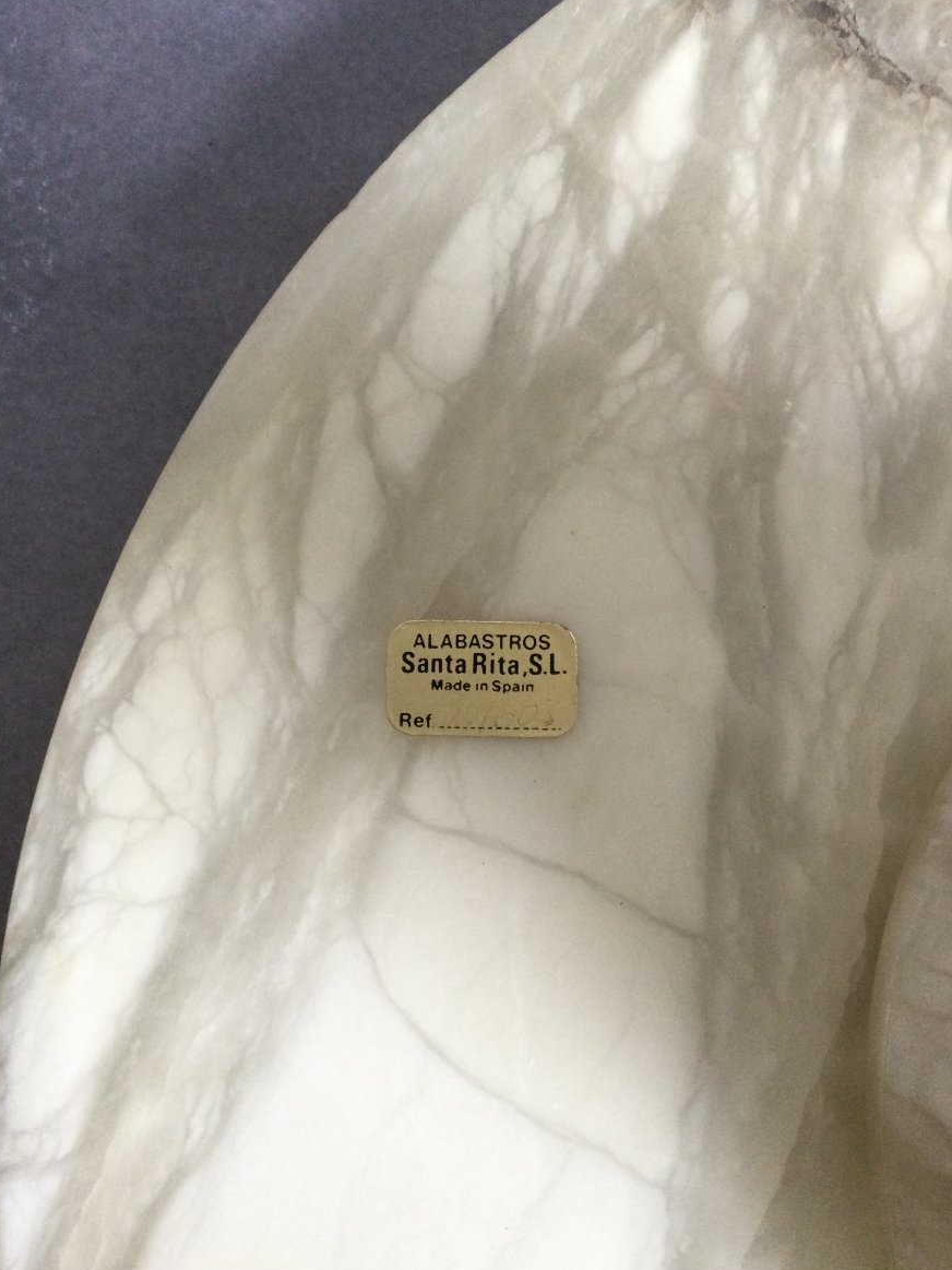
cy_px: 630
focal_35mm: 32
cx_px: 484
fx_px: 1174
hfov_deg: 44.2
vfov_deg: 56.8
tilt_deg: -83.4
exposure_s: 1/33
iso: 125
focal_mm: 3.3
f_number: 2.4
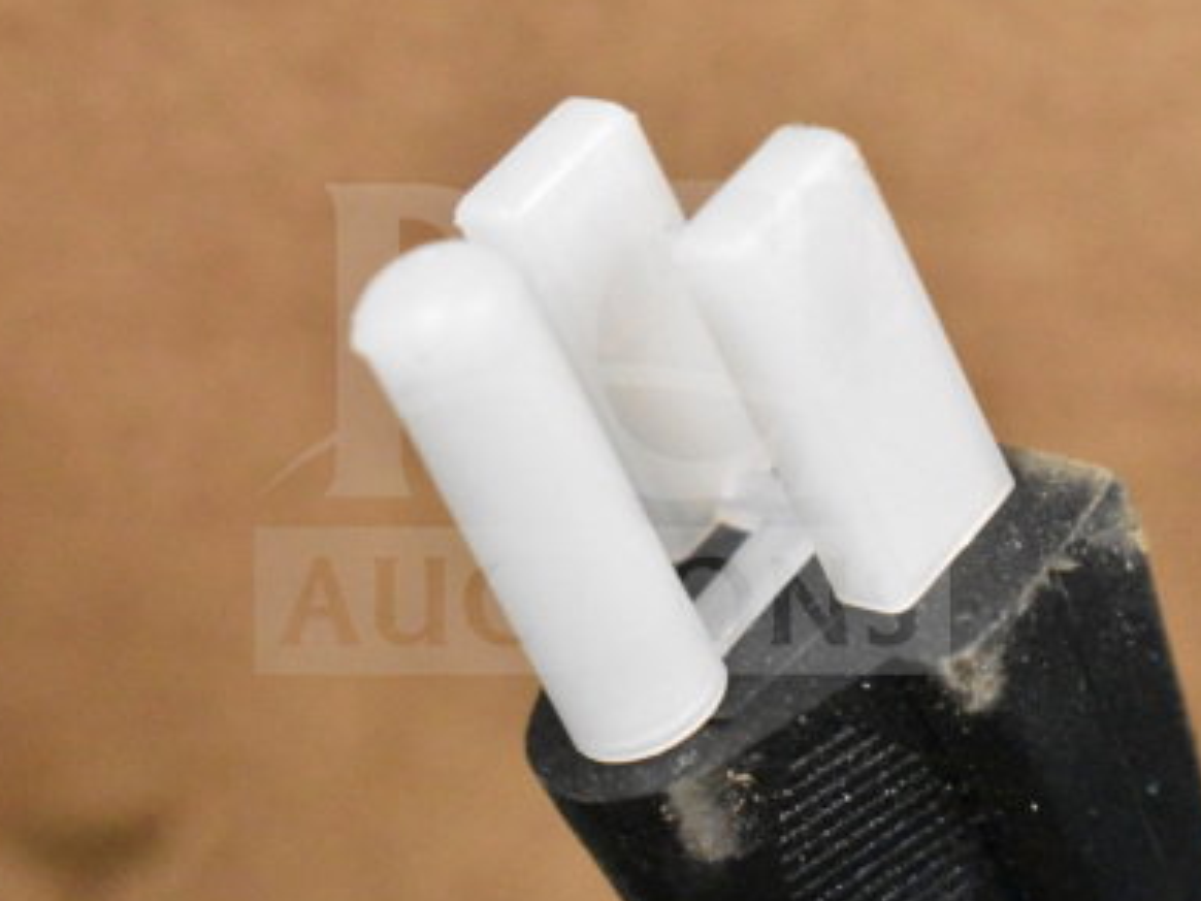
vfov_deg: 13.6
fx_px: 3782
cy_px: 429
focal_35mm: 109
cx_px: 600
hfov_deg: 18.0
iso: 16000
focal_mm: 48
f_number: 5.3
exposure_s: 1/80
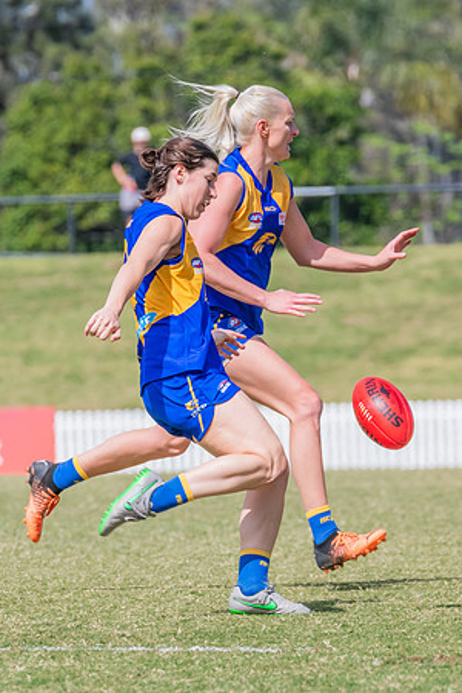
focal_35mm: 640
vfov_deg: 3.2
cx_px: 222
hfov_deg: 2.1
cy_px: 341
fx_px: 12315
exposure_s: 1/1250
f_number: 13
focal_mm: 420
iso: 800
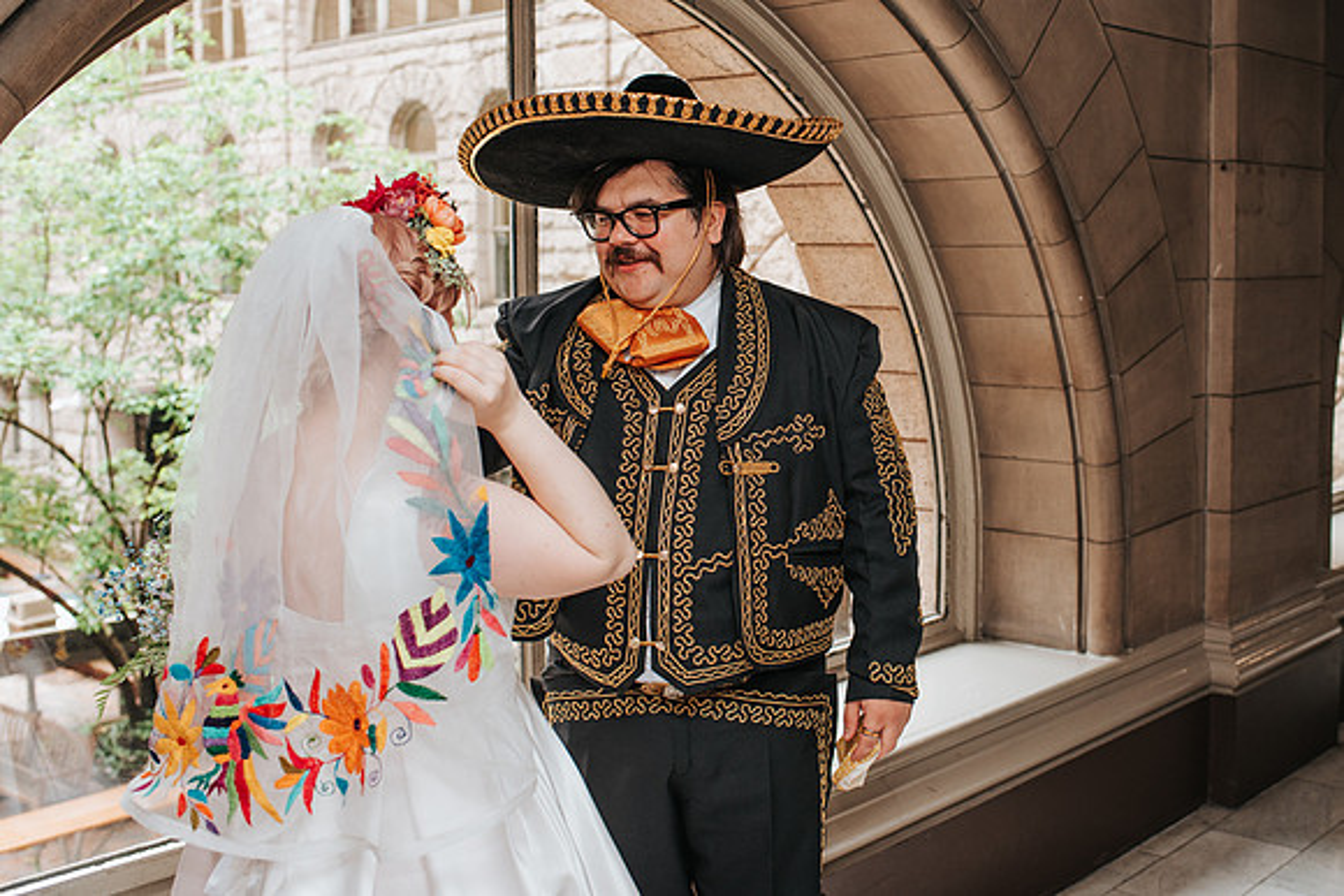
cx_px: 790
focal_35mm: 42
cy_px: 369
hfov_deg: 45.7
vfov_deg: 31.5
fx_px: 1587
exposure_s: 1/160
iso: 900
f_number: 4
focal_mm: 35
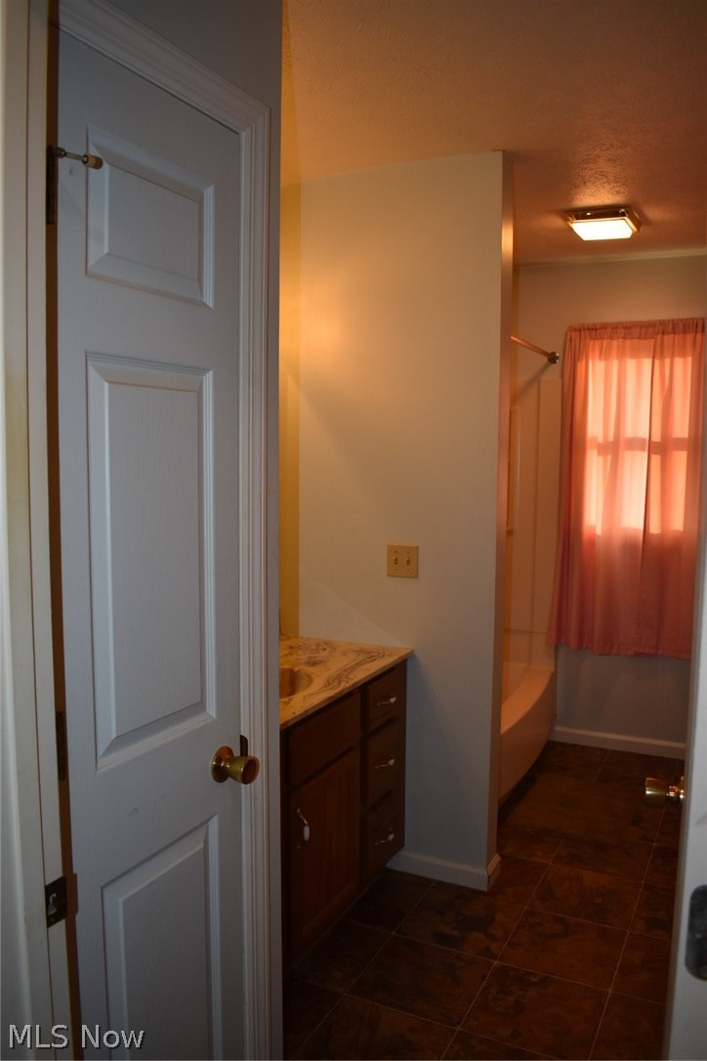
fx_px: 795
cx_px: 354
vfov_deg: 67.4
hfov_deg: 47.9
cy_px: 530
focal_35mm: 27
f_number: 3.5
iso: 500
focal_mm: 18
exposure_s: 1/125
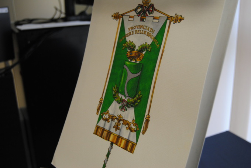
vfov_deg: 32.0
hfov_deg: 46.4
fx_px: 293
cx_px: 126
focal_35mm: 42
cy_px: 84
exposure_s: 1/30
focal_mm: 28
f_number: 4
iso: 320
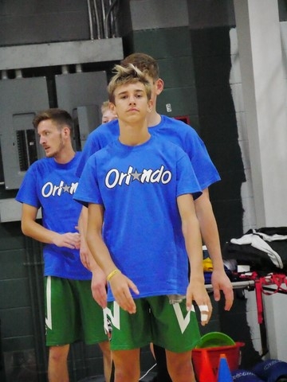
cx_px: 144
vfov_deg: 10.2
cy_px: 191
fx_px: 2145
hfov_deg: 7.7
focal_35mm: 194
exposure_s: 1/500
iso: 25600
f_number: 5.4
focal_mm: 97
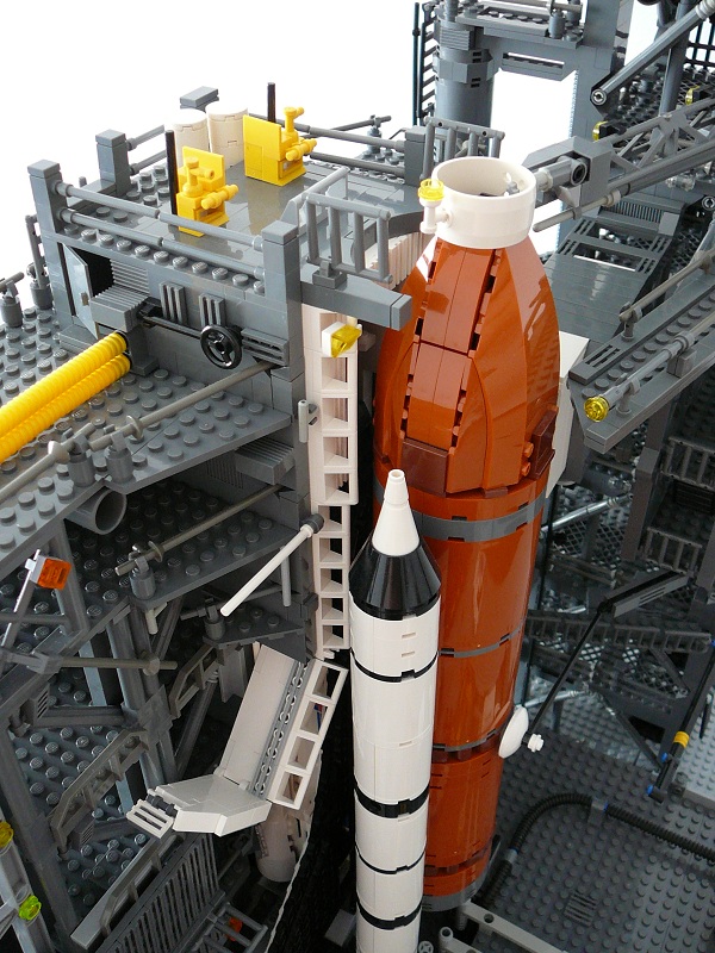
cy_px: 476
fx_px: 964
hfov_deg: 40.7
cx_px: 358
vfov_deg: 52.6
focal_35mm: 35
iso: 200
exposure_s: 1/25
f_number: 2.8
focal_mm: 5.2
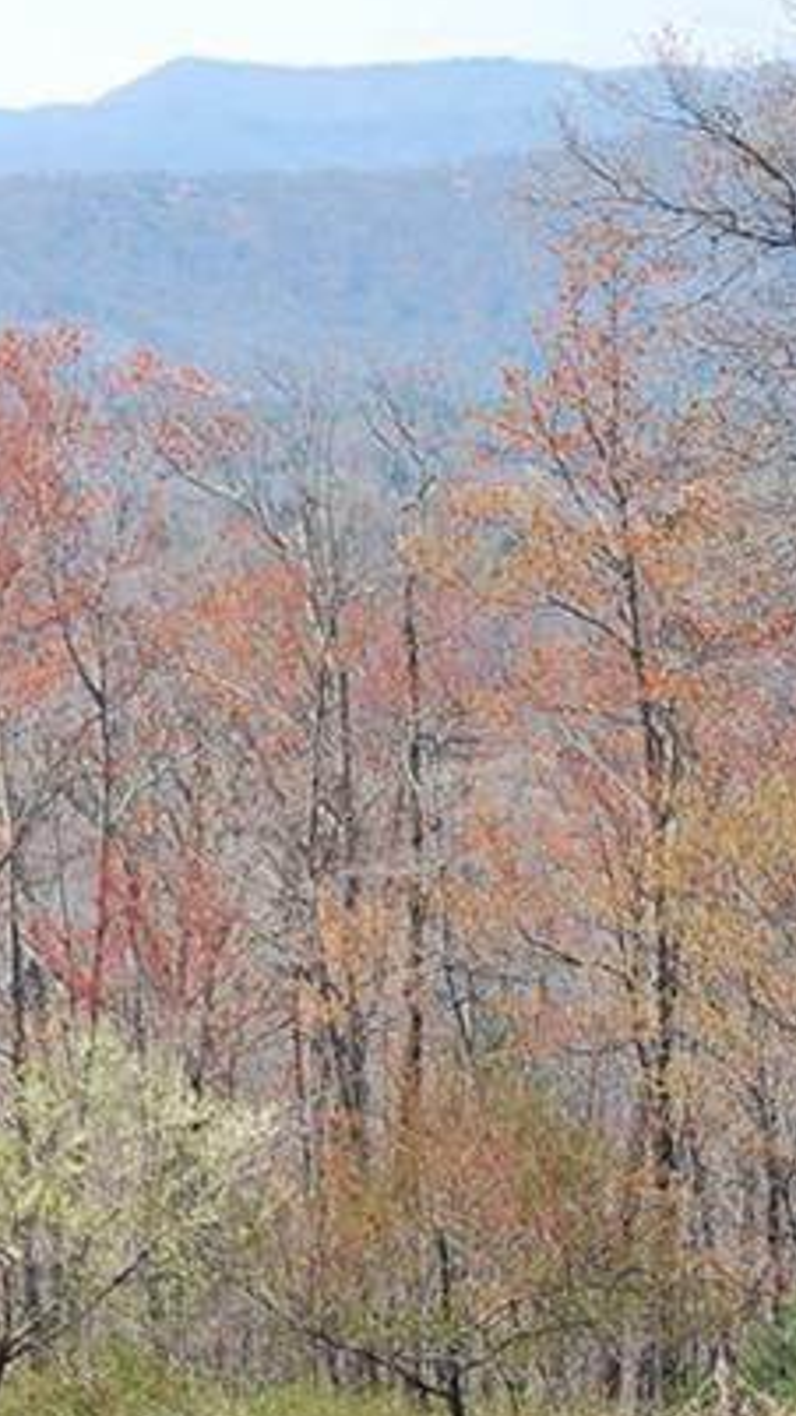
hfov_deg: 5.4
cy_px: 557
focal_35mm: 220
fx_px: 8271
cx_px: -821
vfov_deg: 9.8
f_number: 7.1
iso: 100
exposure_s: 1/200
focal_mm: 55
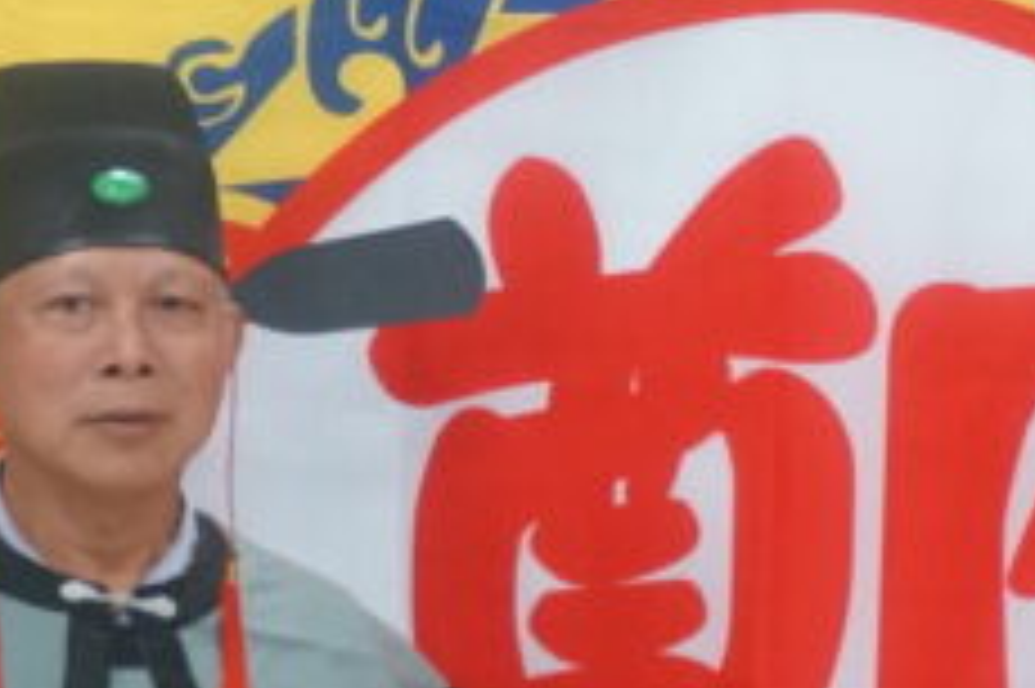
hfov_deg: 14.1
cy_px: 753
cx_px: 1278
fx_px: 4051
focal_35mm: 141
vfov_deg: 9.6
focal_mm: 18
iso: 1000
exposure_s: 1/160
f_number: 4
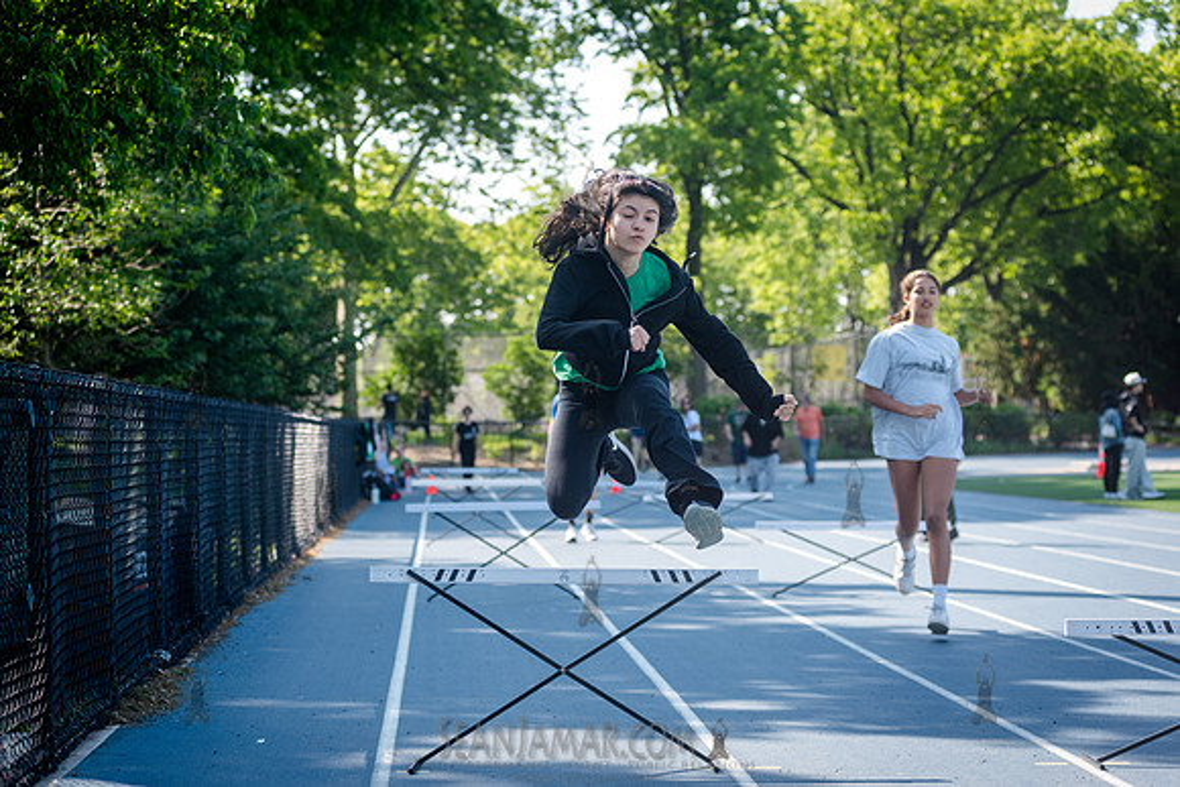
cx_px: 590
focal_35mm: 80
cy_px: 394
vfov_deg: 17.0
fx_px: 2631
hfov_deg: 25.3
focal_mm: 80
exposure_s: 1/1000
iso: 400
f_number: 4
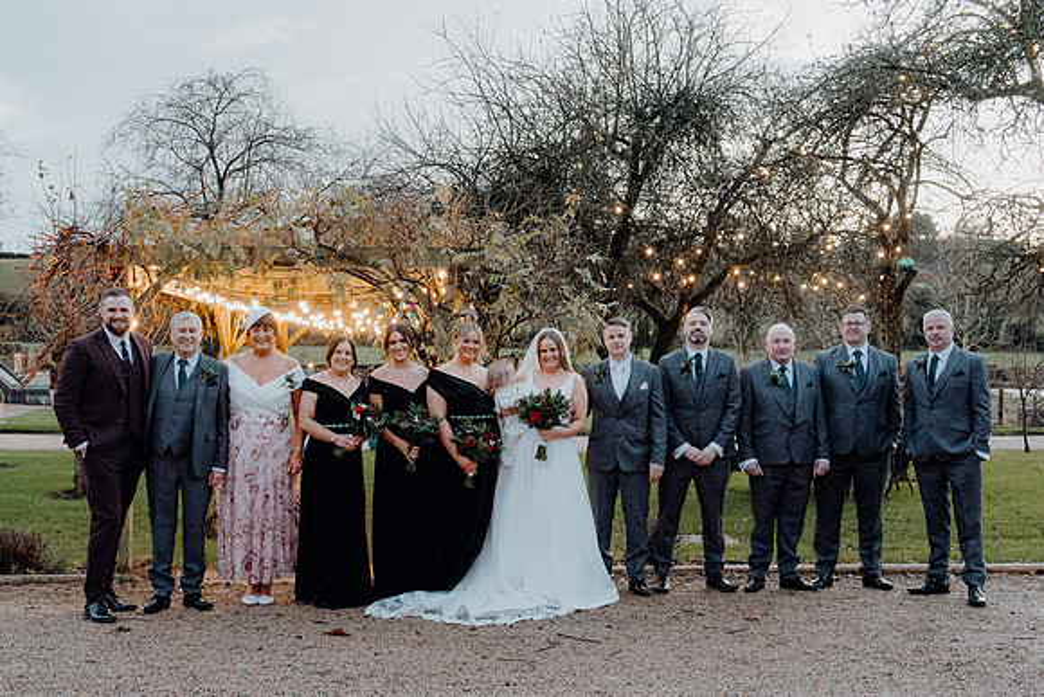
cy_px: 391
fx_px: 1140
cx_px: 522
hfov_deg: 49.2
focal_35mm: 39
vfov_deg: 33.9
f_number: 5
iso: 5000
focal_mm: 35
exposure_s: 1/160
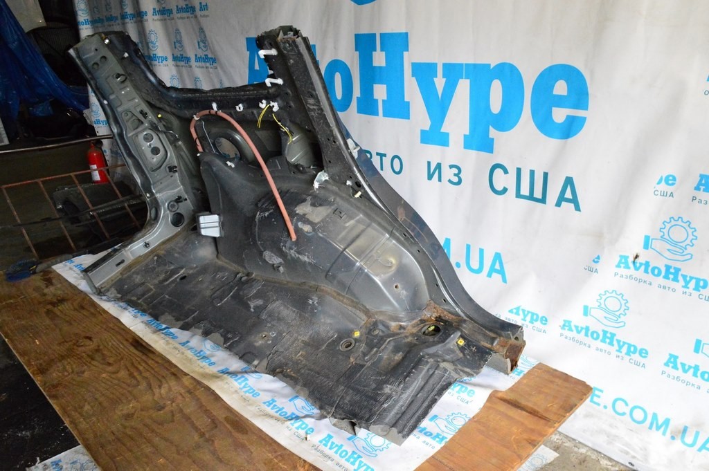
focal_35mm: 27
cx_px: 354
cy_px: 236
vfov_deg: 47.9
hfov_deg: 67.4
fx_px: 531
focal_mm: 18
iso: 6400
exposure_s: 1/200
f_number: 7.1
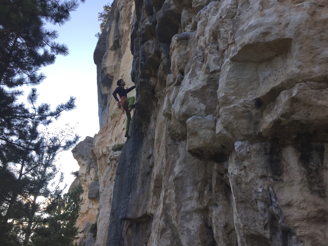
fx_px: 275
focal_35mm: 29
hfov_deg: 61.7
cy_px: 123
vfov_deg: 48.2
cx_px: 164
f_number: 2.2
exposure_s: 1/421
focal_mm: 4.15
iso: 32
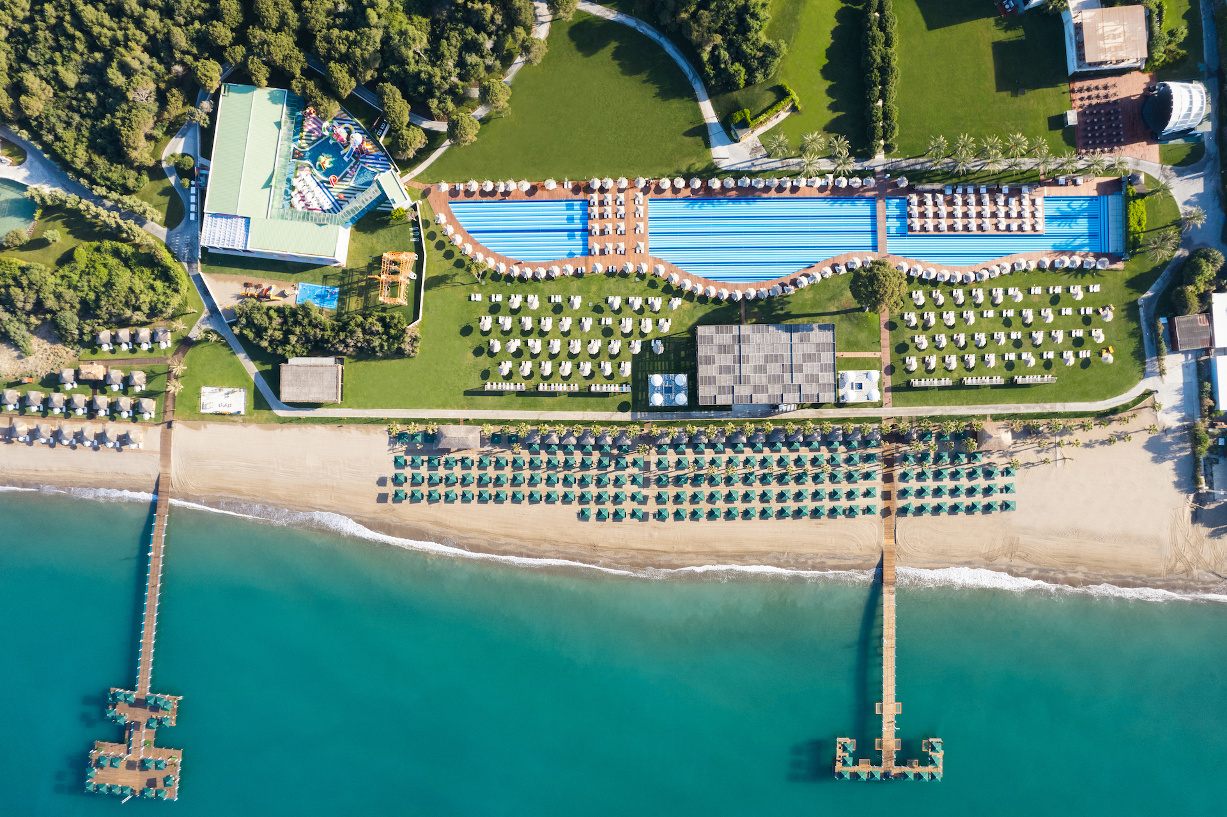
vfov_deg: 57.2
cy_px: 408
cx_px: 614
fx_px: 750
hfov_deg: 78.6
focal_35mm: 22
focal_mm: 8.38
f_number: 2.8
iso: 110
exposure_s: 1/500
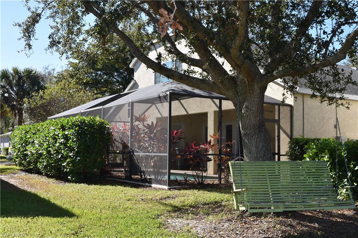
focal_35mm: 40
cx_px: 179
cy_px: 119
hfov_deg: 47.9
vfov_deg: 33.0
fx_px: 403
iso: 100
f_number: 6.3
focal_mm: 27
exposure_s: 1/160
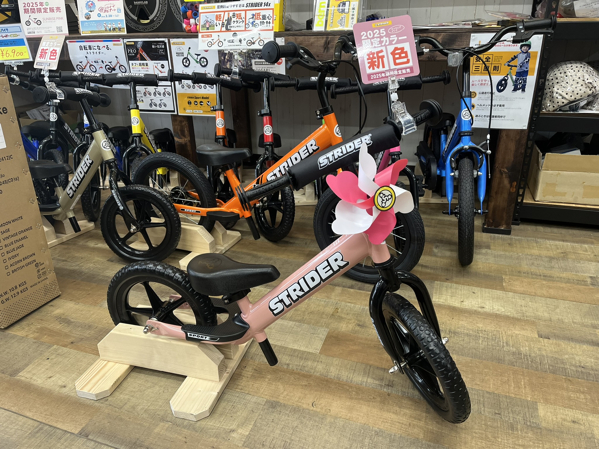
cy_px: 224
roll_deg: +2.7
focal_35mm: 26
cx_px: 300
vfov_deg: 53.1
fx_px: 450
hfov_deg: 67.3
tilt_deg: -23.5
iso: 125
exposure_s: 1/102
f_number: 1.6
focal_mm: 5.1
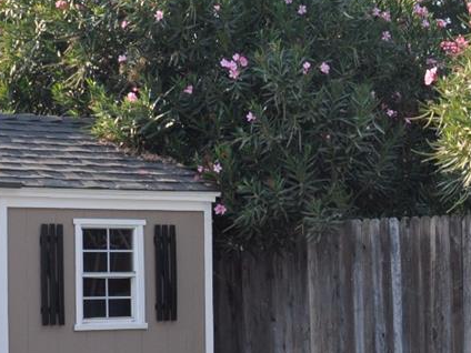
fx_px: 1524
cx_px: 427
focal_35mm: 112
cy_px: 396
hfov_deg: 17.3
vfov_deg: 13.0
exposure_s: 1/200
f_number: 7.1
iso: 200
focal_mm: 22
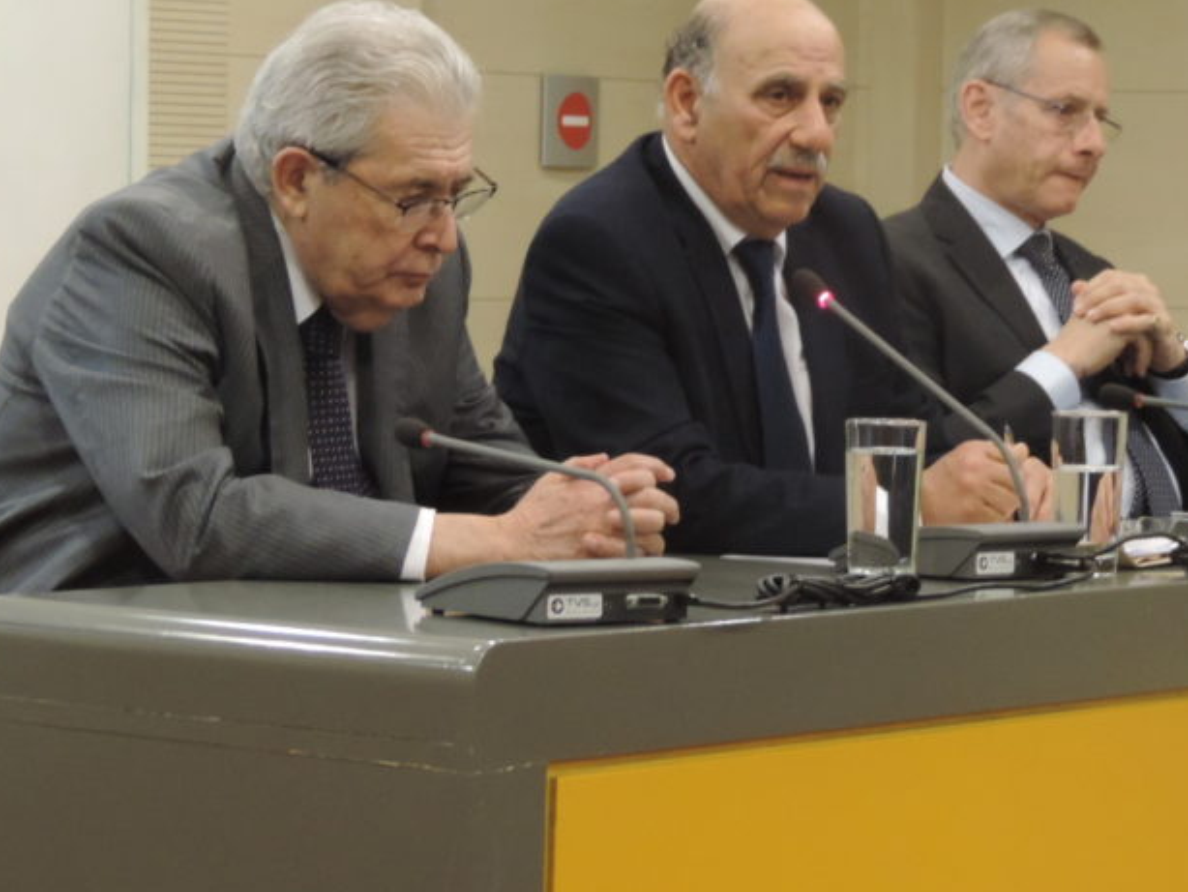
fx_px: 5150
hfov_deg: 13.2
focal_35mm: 150
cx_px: 658
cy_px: 294
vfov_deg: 9.9
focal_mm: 16
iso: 500
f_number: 4.1
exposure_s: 1/25
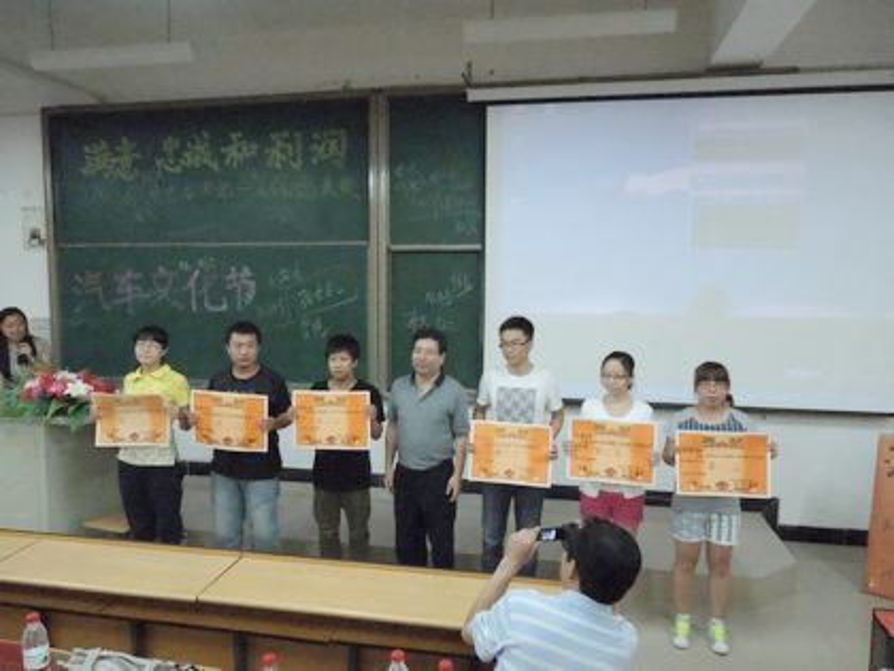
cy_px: 336
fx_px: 646
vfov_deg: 54.9
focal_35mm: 25
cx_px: 447
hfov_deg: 69.4
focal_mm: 4.5
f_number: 3.3
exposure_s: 1/250
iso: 3200
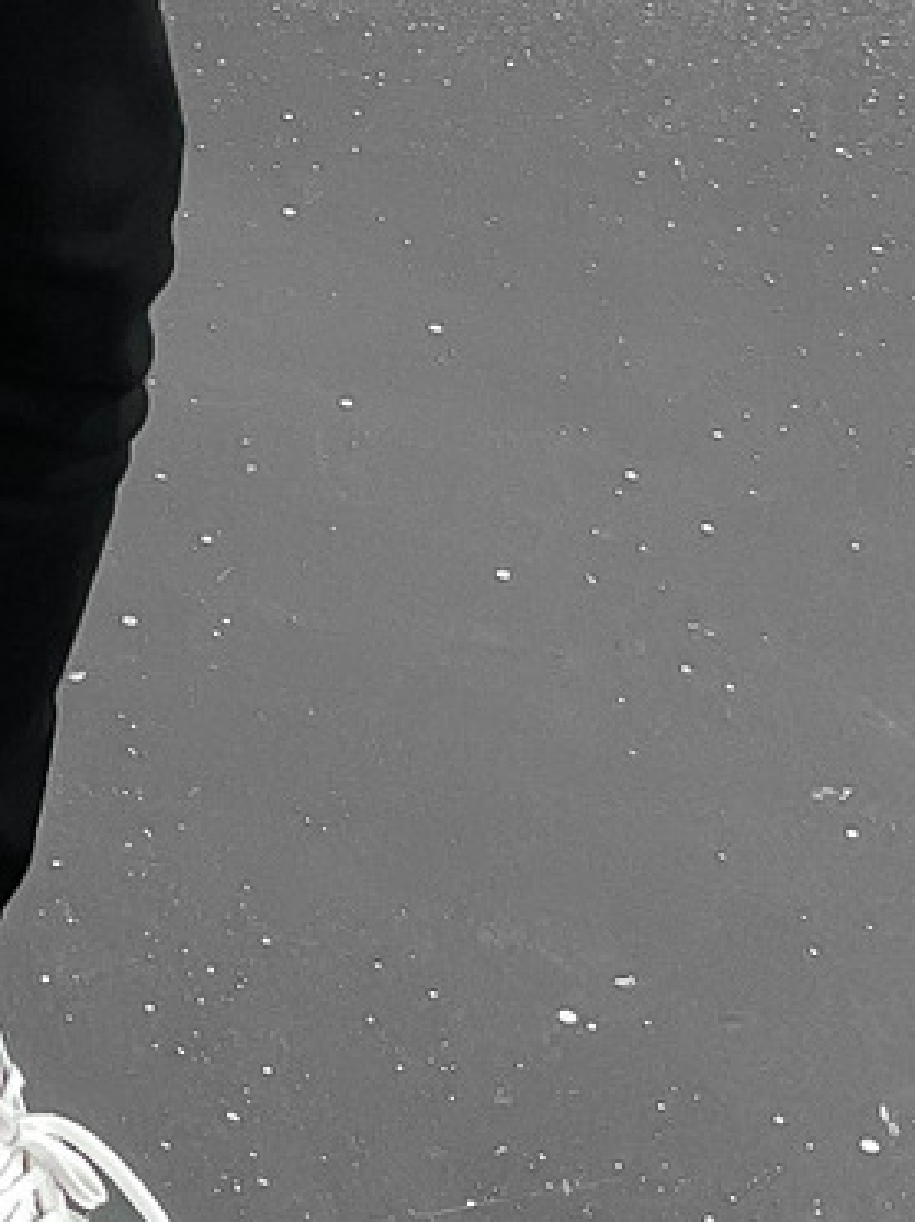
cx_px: -507
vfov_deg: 14.8
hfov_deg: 11.3
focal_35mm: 125
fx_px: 4408
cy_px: -527
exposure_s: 1/120
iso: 64
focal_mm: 3
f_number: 1.8
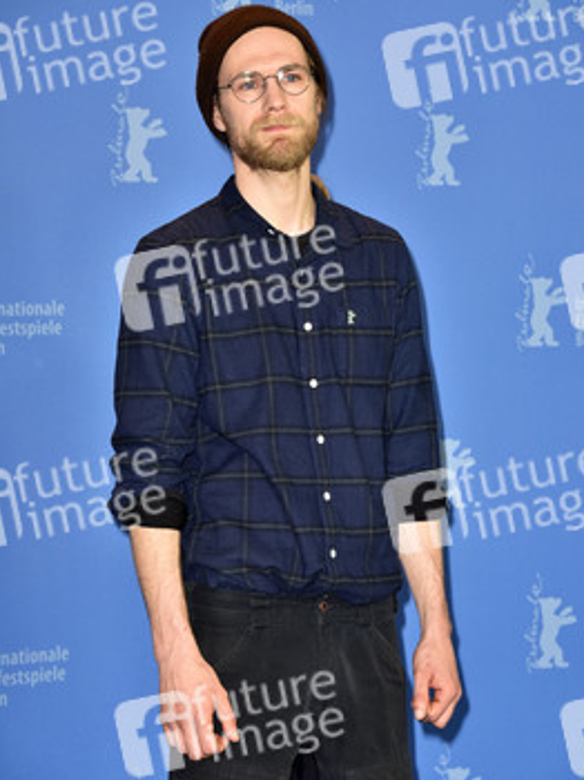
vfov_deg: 16.0
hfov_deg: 12.0
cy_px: 390
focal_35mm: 123
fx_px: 2770
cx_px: 294
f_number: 5.6
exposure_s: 1/160
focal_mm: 112
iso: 800
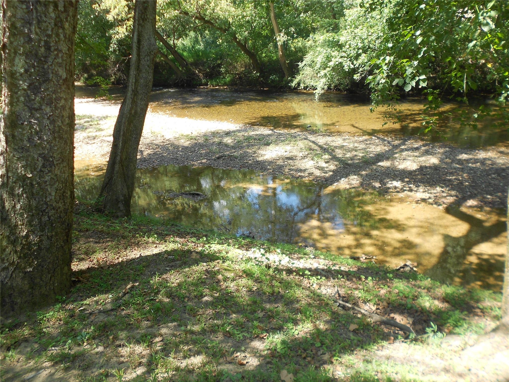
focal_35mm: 26
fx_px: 382
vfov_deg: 53.1
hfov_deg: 67.3
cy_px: 191
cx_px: 254
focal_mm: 4.6
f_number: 3.2
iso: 80
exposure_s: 1/80
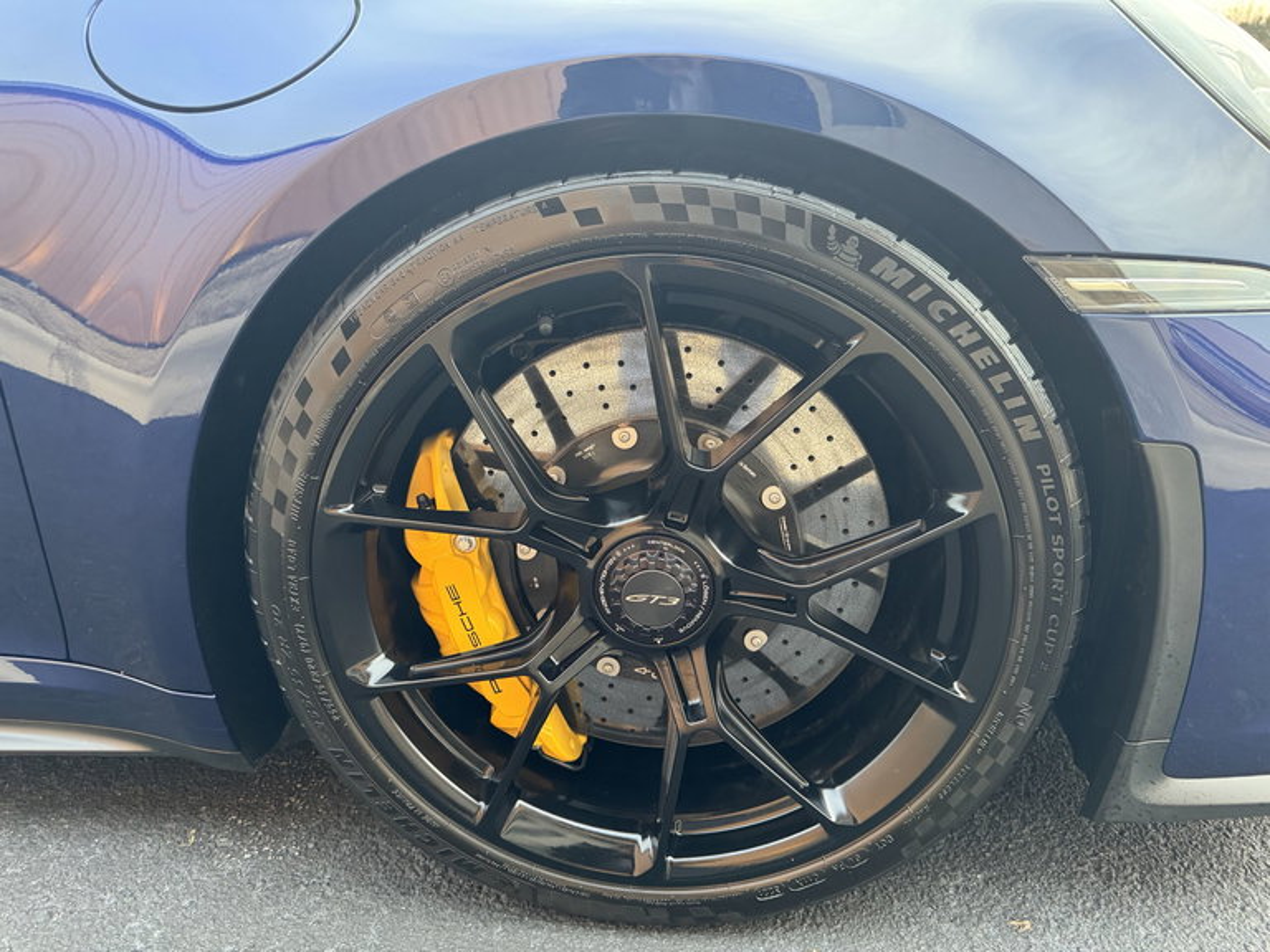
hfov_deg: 71.6
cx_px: 635
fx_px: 881
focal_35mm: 24
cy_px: 476
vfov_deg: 56.8
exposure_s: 1/60
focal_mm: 6.86
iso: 400
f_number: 1.78
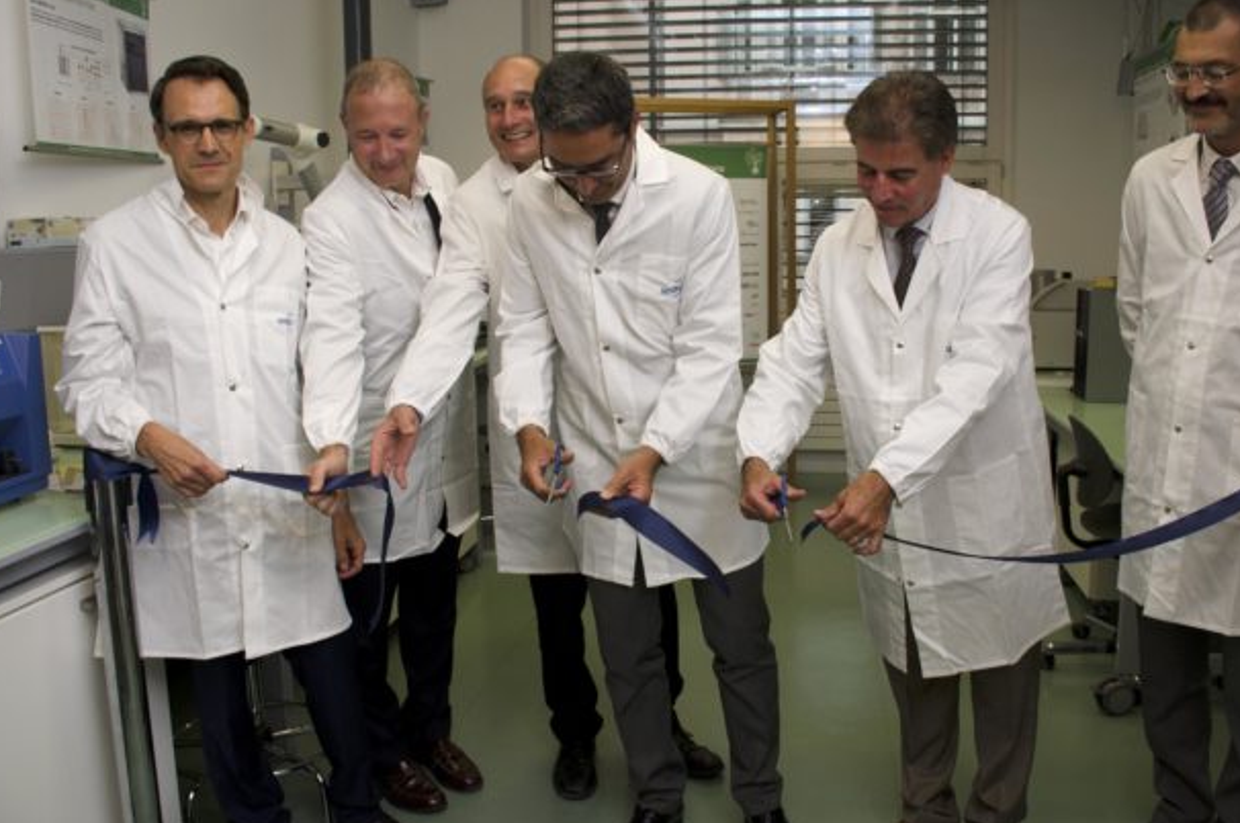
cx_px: 685
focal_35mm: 31
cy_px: 388
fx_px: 1066
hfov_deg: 60.2
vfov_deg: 42.2
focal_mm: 18
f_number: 5.6
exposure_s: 1/160
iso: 400
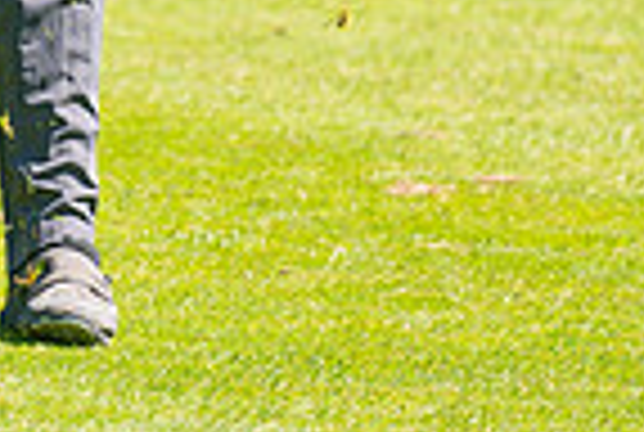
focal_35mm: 1214
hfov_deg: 1.7
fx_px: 21762
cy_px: -430
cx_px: -239
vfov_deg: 1.1
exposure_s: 1/1000
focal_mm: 300
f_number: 4.5
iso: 250
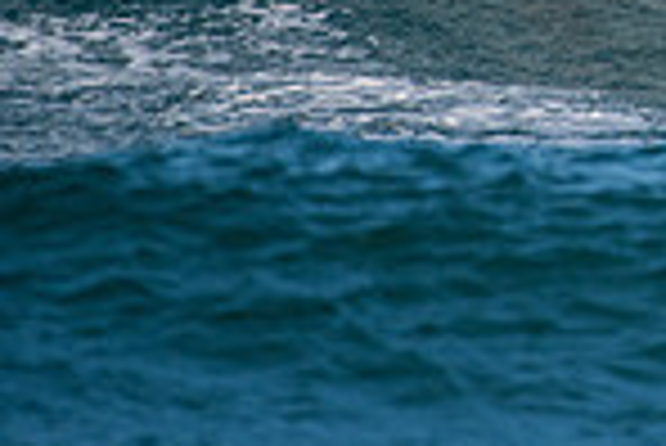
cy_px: -273
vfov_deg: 0.7
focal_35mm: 1961
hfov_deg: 1.1
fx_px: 36313
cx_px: 1197
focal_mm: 500
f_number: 5.6
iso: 200
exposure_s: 1/1600
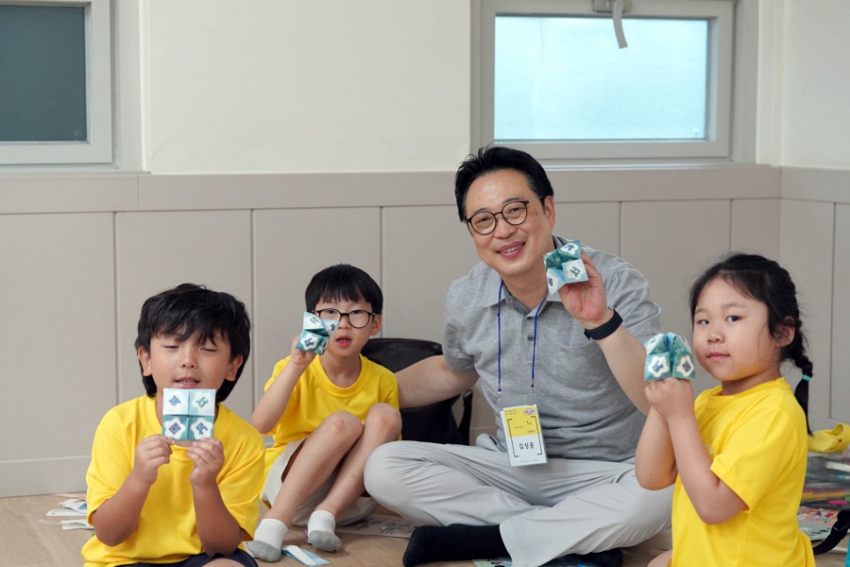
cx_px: 425
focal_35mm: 70
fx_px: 1653
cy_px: 284
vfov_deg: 19.5
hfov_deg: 28.8
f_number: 4
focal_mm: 70
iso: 2500
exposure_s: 1/160
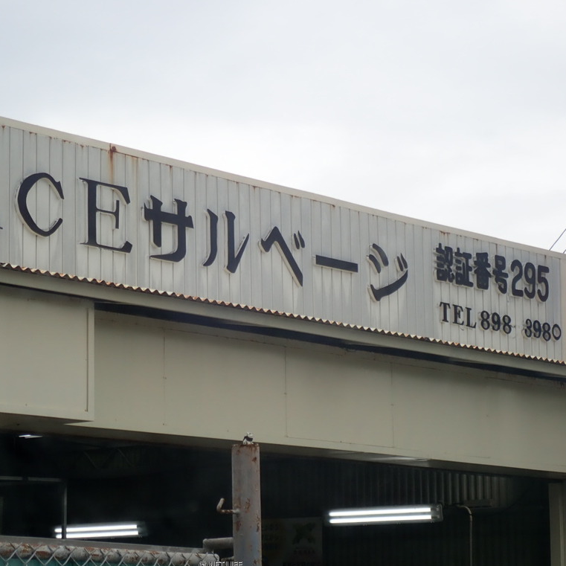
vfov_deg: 14.7
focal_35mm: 119
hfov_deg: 14.6
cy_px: 283
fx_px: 2201
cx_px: 220
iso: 125
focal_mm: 18
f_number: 4.9
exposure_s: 1/200
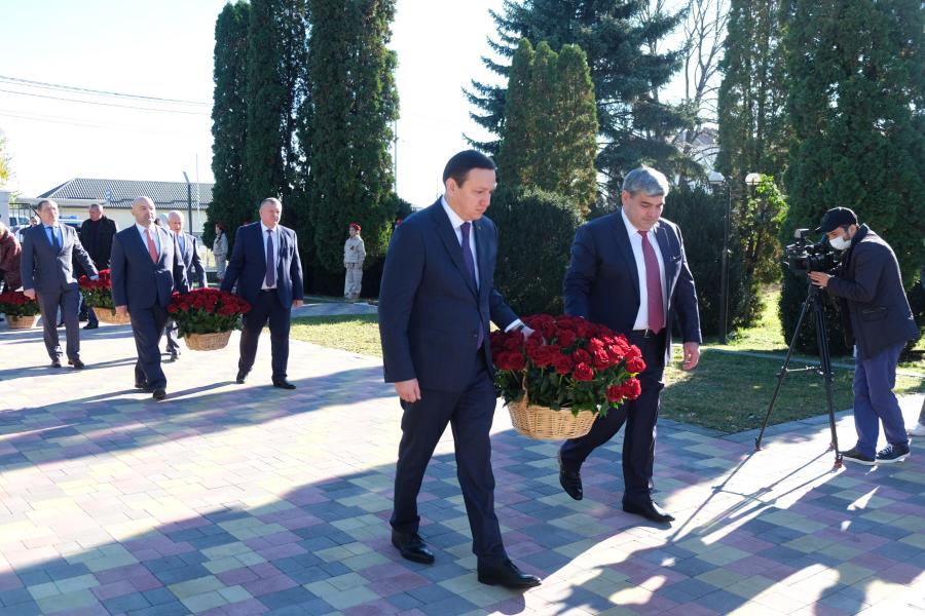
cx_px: 462
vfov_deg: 40.0
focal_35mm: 33
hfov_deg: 57.2
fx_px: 848
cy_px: 308
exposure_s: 1/450
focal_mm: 22.3
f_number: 3.2
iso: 200
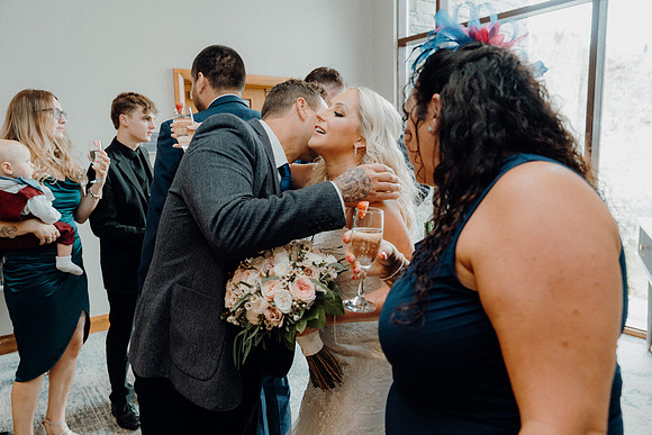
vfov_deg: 49.6
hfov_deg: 69.4
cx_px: 326
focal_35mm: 26
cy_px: 218
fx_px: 471
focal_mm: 26
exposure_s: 1/200
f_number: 3.5
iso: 2500
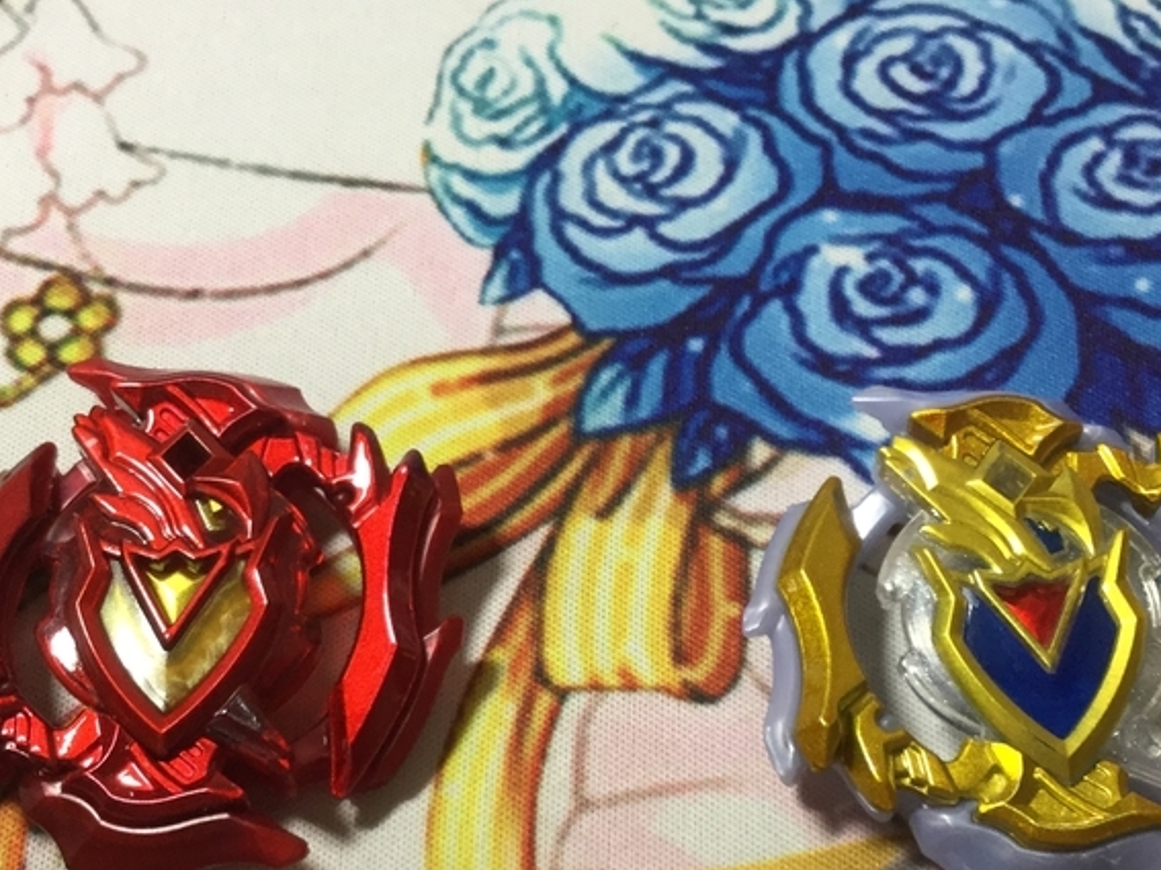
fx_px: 1878
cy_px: 622
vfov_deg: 25.9
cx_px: 604
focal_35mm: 56
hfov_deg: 34.4
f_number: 2.4
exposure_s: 1/30
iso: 32
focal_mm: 3.3
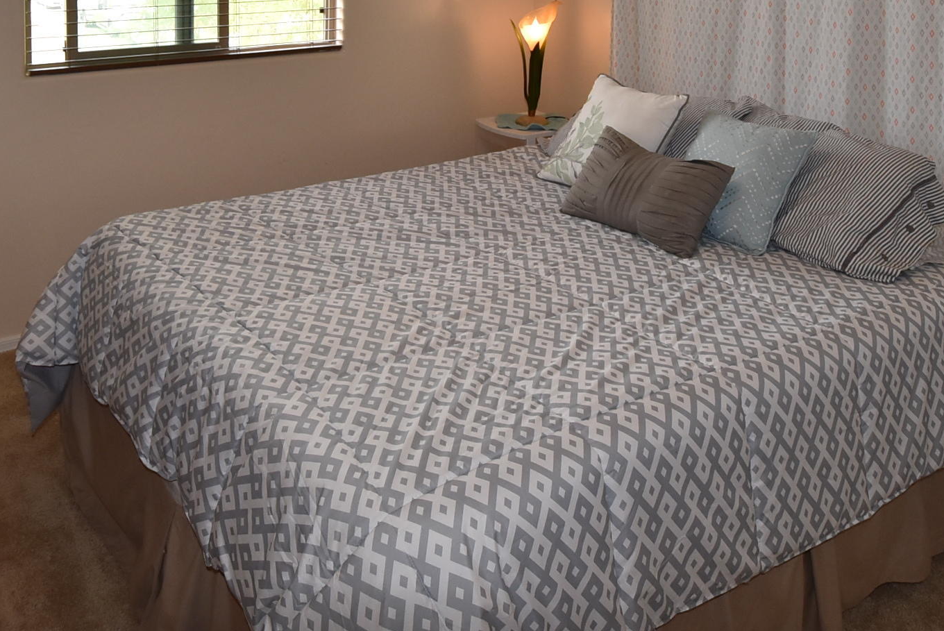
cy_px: -45
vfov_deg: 35.0
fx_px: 866
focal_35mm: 33
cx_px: 392
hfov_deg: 56.9
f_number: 5.6
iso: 500
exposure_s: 1/125
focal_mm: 10
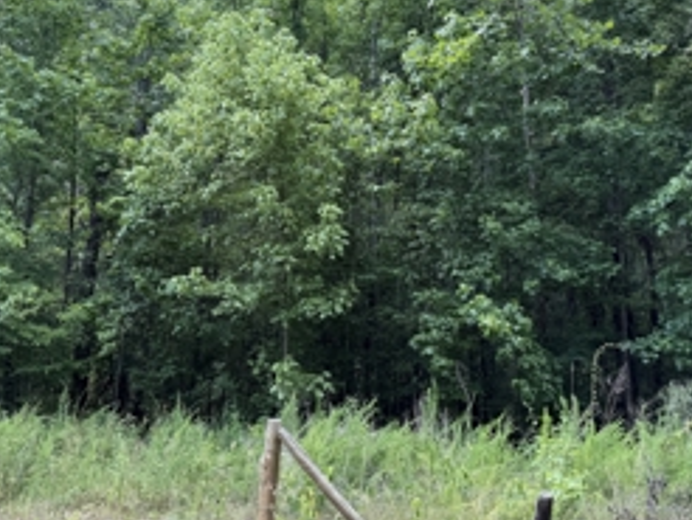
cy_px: 230
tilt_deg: +12.1
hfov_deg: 47.2
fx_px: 780
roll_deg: +1.1
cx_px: 242
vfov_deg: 36.8
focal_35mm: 39
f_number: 1.78
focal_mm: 6.76
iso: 80
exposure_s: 1/315
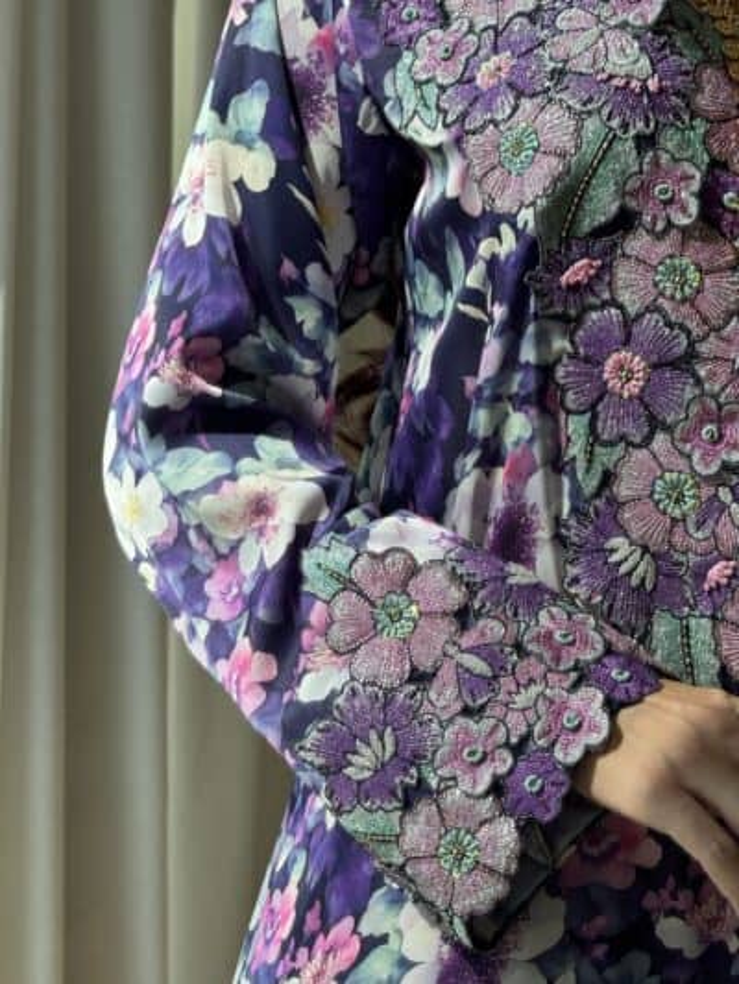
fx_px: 3414
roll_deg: -0.4
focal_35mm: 120
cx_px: 370
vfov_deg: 16.4
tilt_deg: -29.3
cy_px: 492
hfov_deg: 12.4
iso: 50
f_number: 2.8
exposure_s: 1/354
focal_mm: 15.66
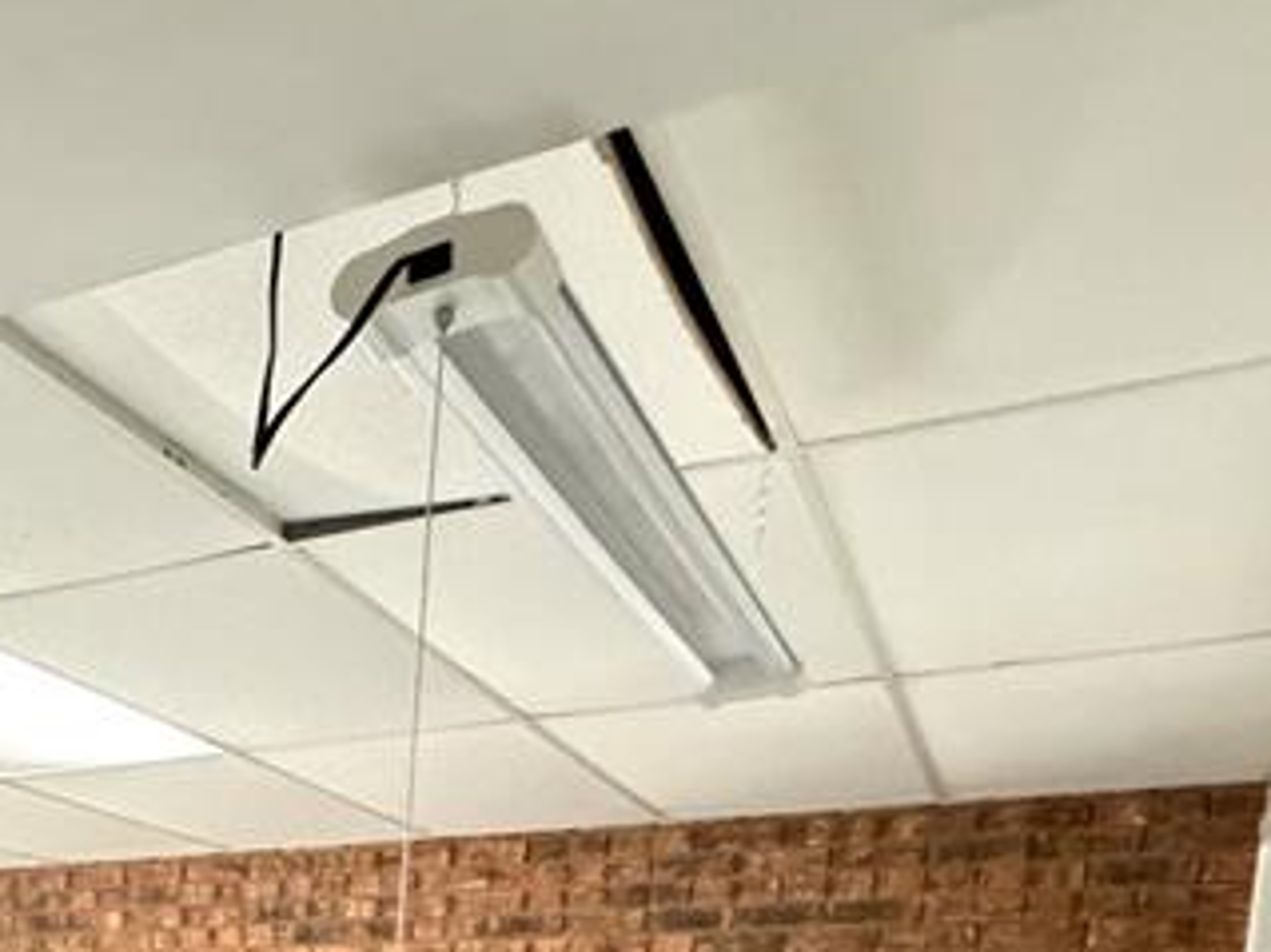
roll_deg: -0.9
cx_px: -159
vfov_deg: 26.3
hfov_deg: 35.4
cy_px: 1299
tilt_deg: -7.2
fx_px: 1652
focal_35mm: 45
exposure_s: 1/30
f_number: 2.2
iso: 1250
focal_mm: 2.22
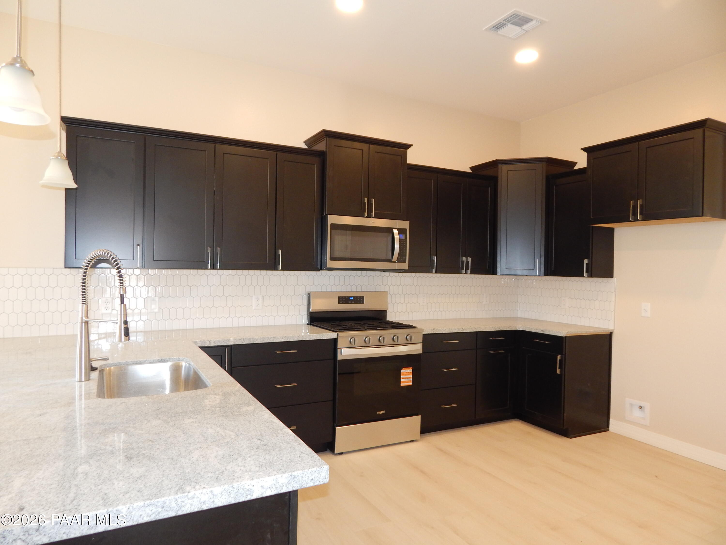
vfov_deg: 61.1
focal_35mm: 22
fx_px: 461
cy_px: 272
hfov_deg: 76.4
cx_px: 363
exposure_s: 1/30
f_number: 3
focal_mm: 4
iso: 180
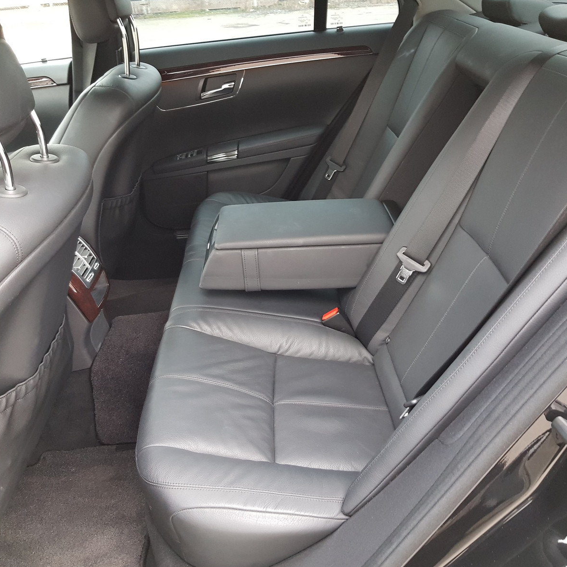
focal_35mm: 31
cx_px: 300
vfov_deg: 52.5
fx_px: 574
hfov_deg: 52.5
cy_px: 283
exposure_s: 1/13
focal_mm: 4.2
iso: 200
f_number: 1.7
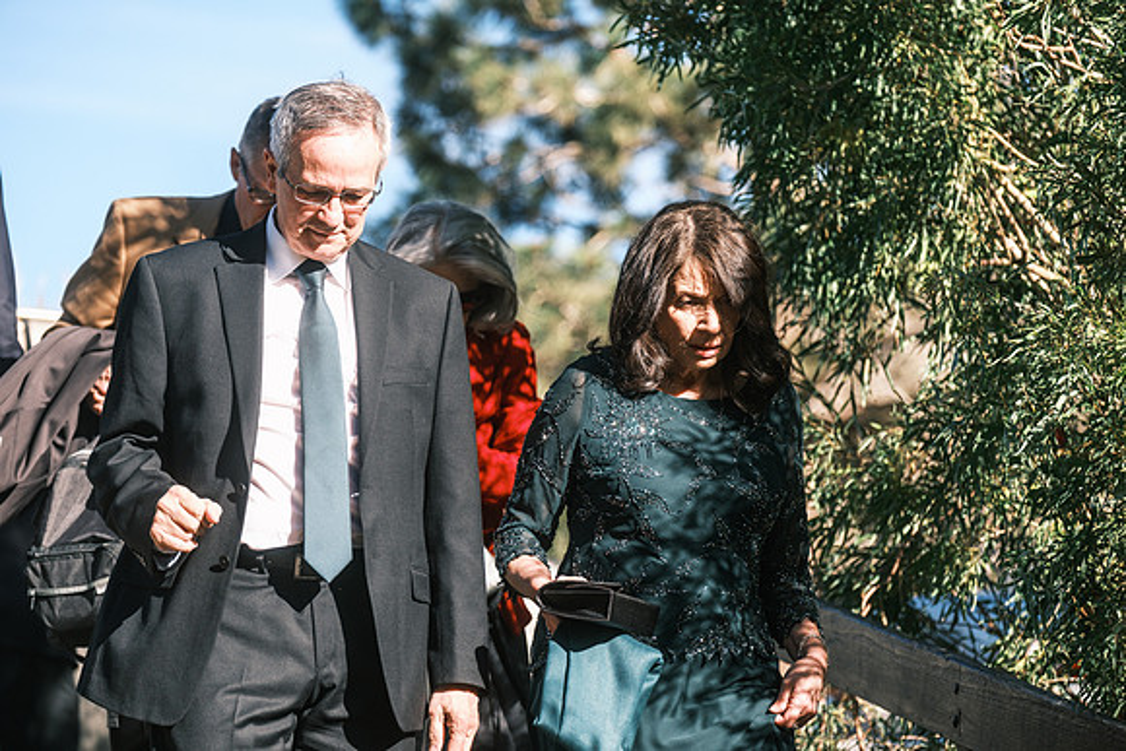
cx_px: 563
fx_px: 4255
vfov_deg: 10.1
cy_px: 376
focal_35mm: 136
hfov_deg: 15.1
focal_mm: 90.6
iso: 200
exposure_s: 1/1250
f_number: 2.8
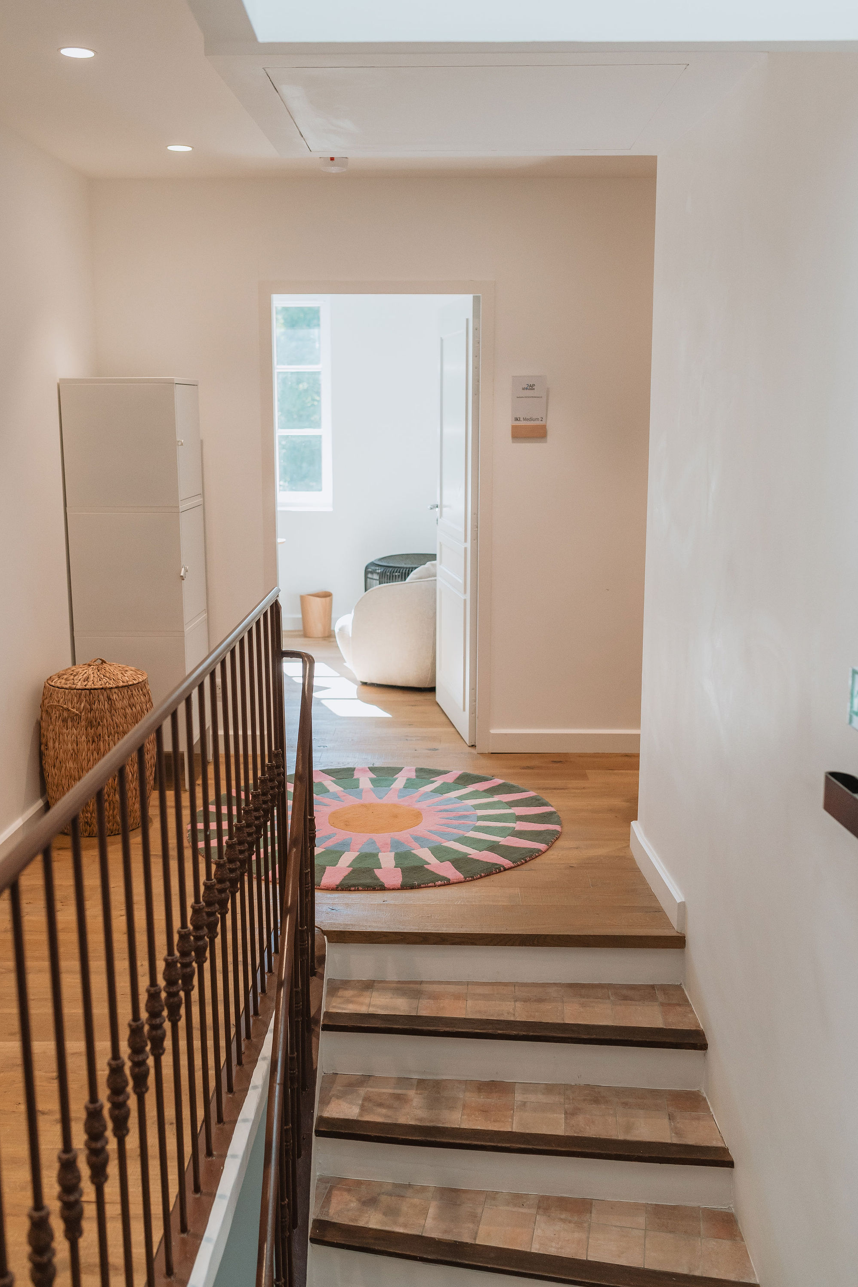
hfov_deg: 36.9
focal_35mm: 36
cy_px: 645
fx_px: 1287
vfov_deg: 53.1
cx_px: 420
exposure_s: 1/800
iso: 1250
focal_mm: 35
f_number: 3.5
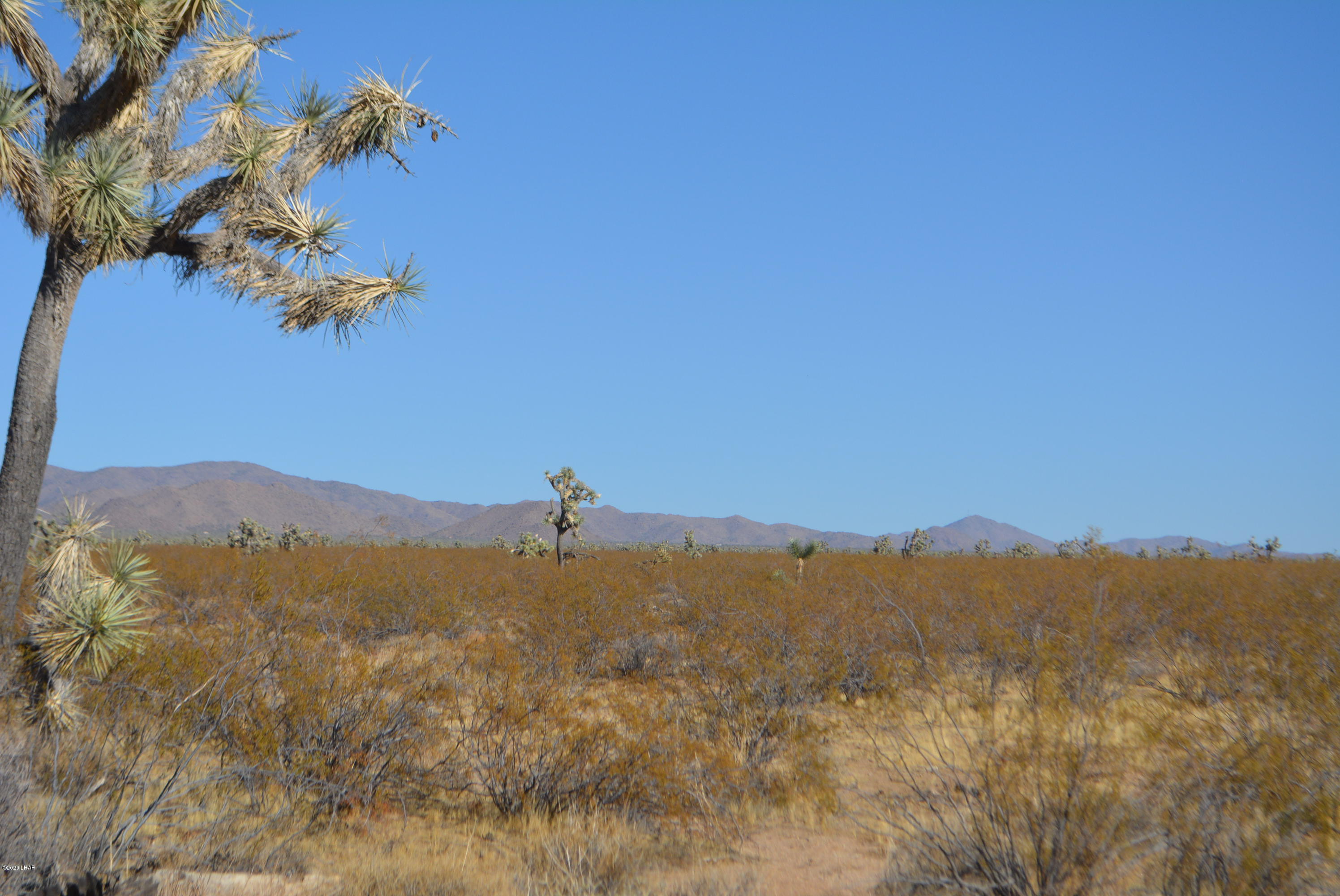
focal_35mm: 82
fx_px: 3073
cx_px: 670
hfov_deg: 24.6
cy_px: 448
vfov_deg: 16.6
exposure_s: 1/2000
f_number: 7.1
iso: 400
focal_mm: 55
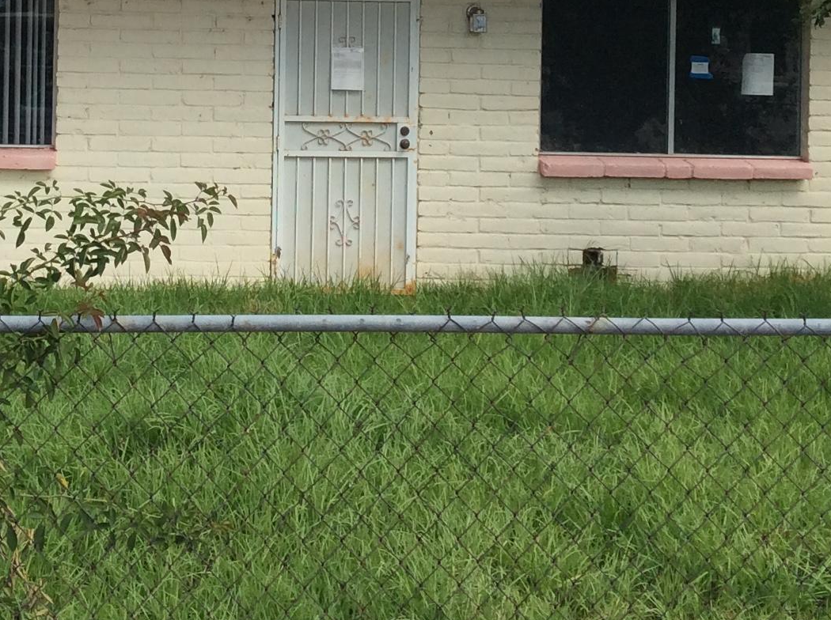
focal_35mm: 79
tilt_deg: -0.5
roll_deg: +0.3
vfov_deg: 18.2
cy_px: 28
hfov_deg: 24.3
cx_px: 150
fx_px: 1893
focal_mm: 3.3
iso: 32
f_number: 2.4
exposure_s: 1/1144
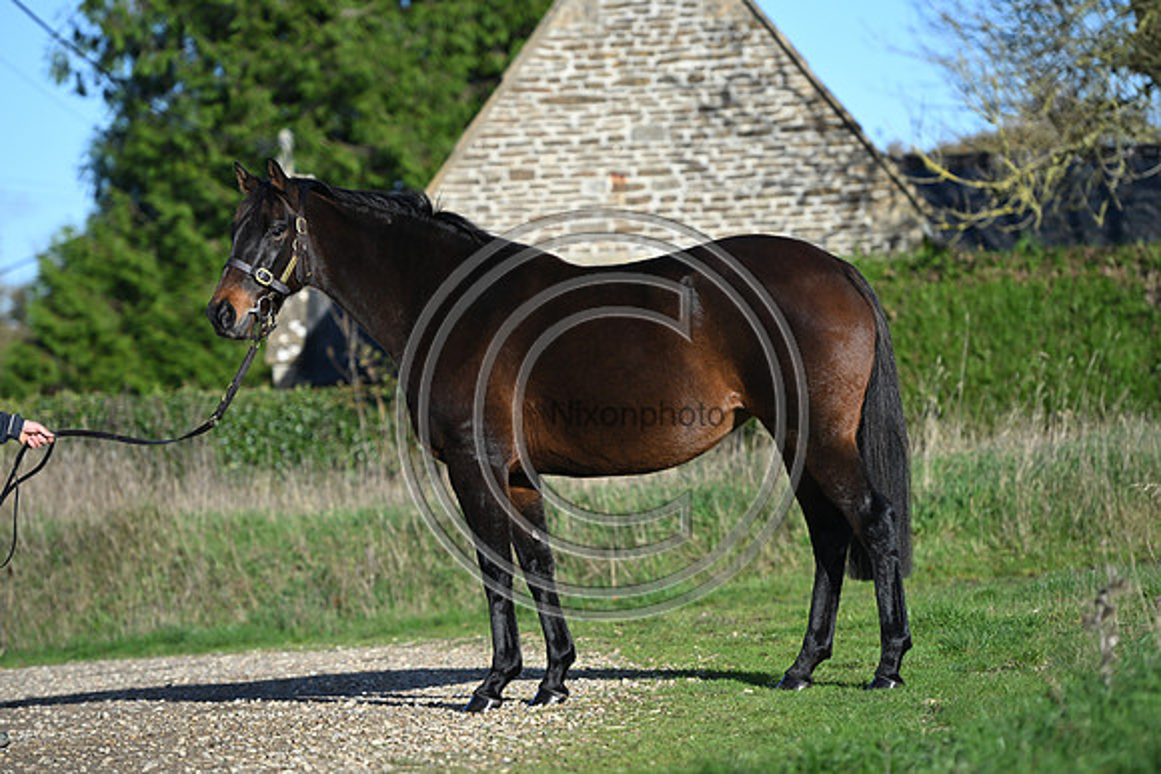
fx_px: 5000
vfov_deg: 8.9
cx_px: 580
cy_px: 387
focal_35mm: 155
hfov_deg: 13.2
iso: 140
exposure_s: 1/1250
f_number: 3.5
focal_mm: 155
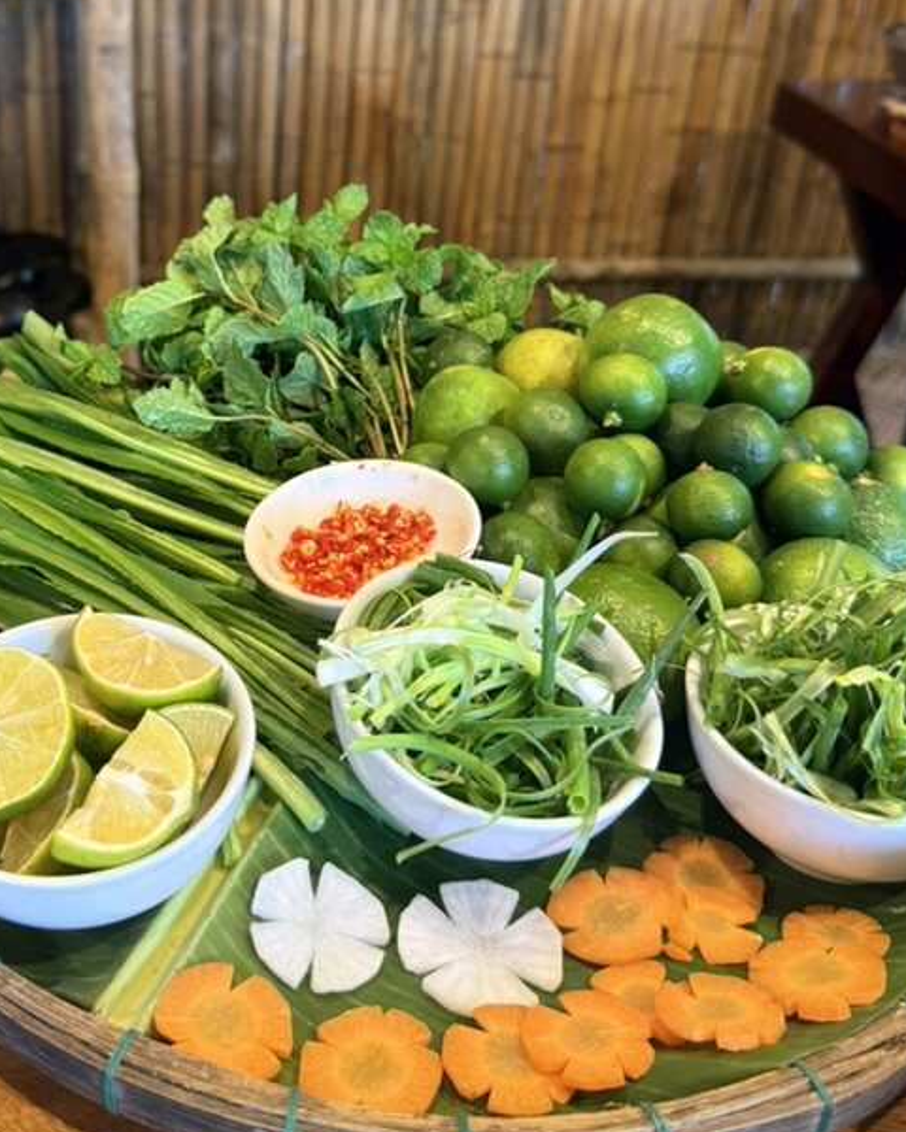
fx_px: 1341
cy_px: 374
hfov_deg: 36.9
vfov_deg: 45.1
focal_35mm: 40
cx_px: 293
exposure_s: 1/50
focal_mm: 6.76
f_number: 1.78
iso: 125
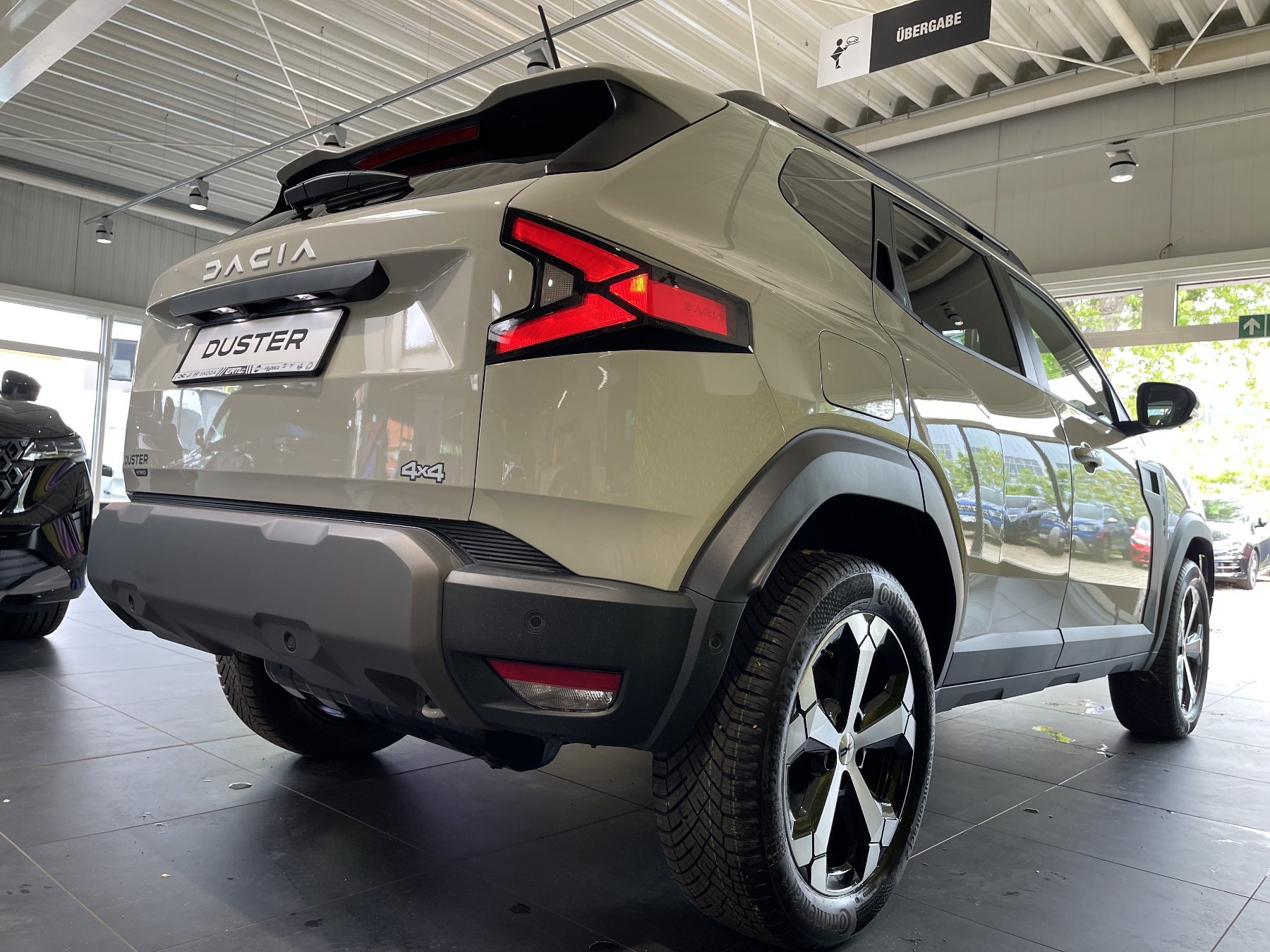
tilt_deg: +1.3
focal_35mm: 25
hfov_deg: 69.4
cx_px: 635
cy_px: 476
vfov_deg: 54.9
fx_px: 917
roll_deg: -2.7
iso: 80
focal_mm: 5.1
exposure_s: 1/100
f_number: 1.6
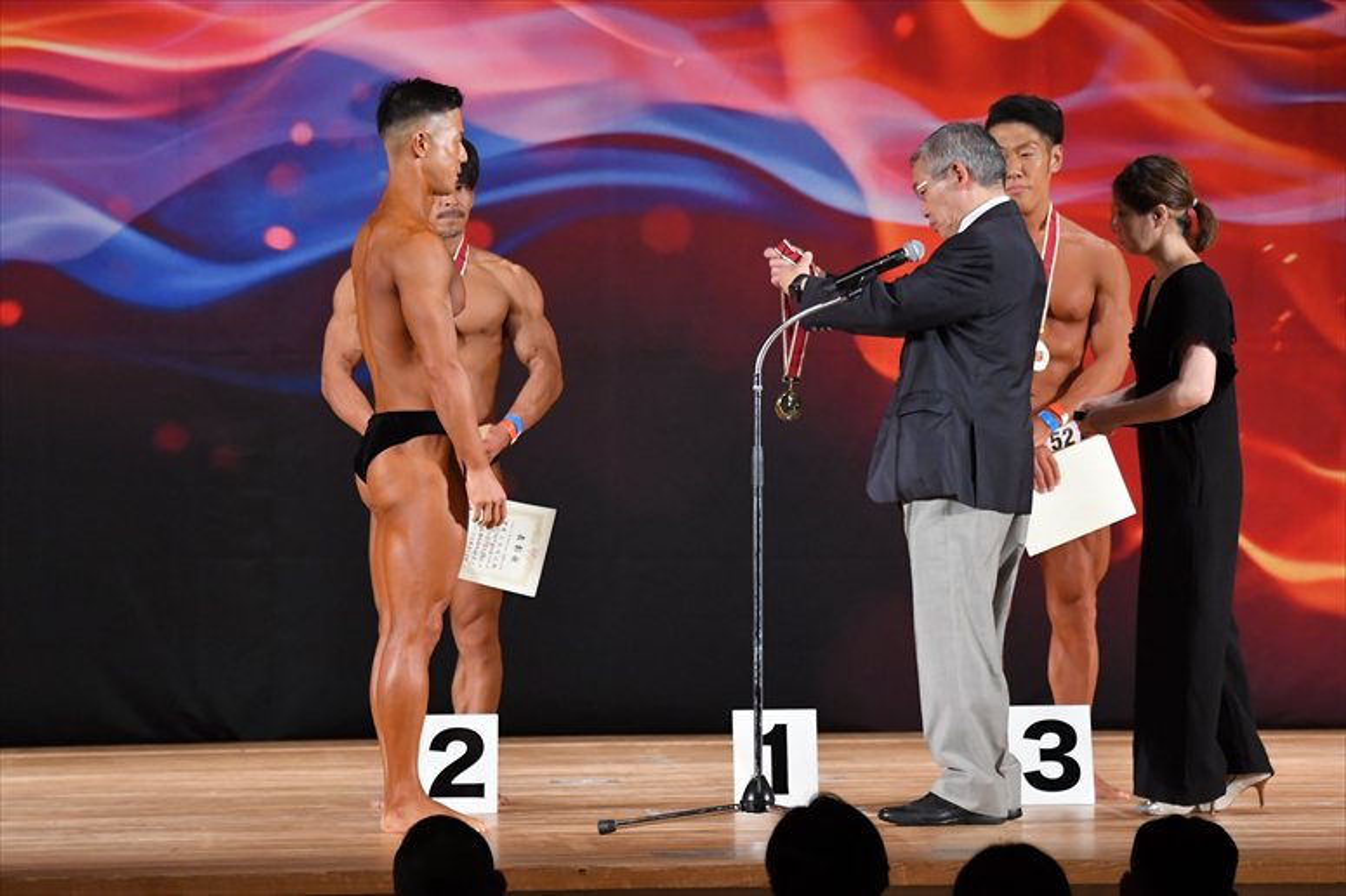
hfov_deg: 9.5
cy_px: 448
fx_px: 8110
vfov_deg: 6.3
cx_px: 673
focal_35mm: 217
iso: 4000
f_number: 5.6
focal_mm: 145
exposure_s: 1/400
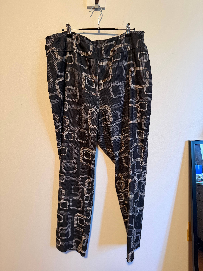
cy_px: 136
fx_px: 188
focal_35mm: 24
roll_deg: +0.9
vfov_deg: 71.6
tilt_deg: -11.6
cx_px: 102
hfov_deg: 56.8
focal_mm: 6.76
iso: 320
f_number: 1.78
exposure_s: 1/60
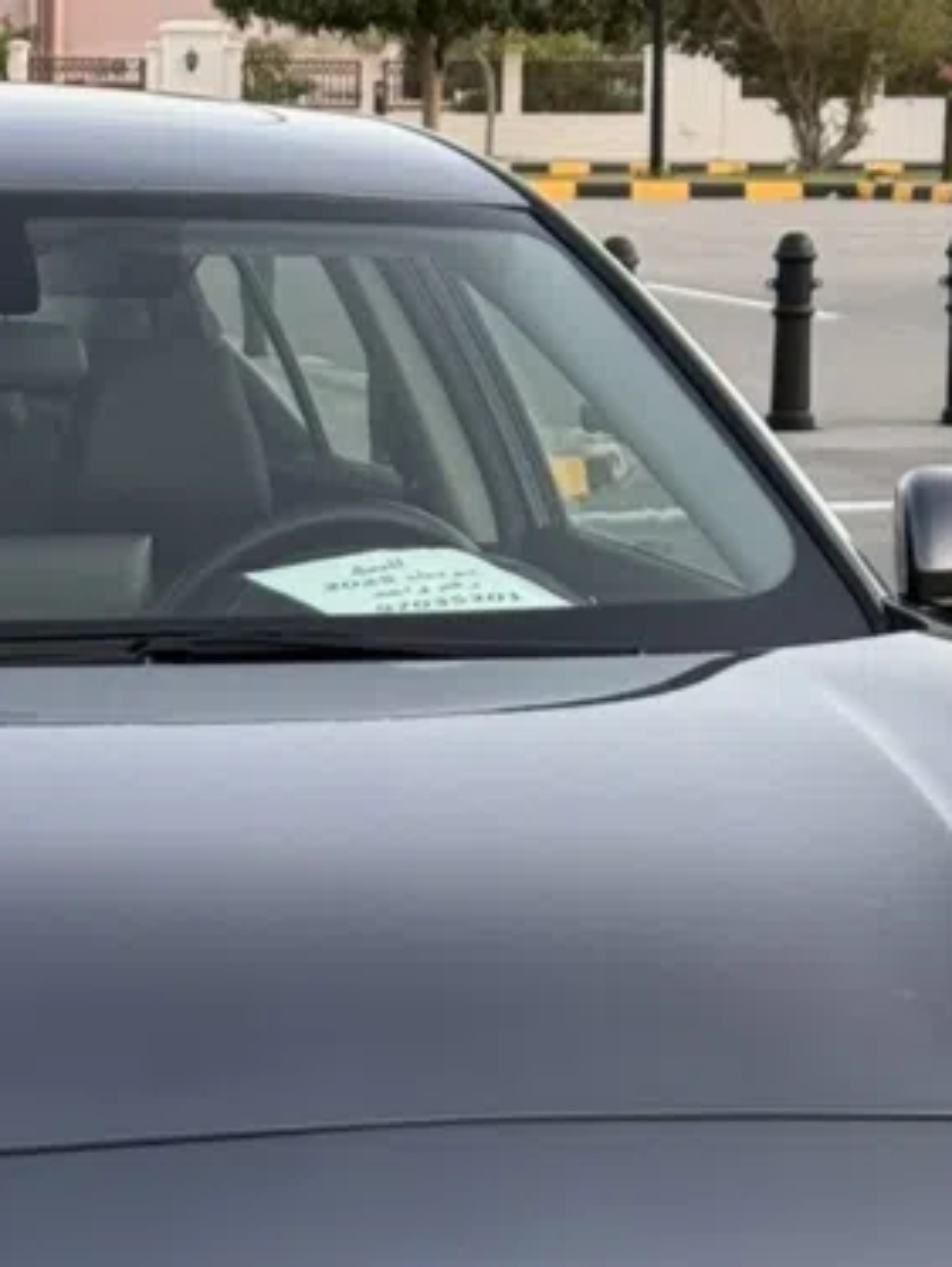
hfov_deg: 8.5
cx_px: 146
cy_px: 1553
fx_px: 6410
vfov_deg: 11.1
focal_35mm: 175
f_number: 1.78
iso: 64
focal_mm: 6.76
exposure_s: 1/307
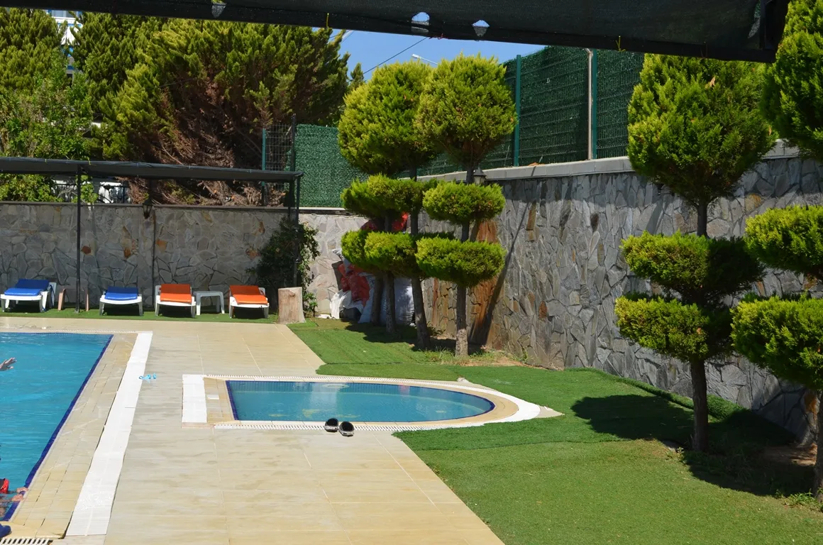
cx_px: 412
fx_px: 1163
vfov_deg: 26.4
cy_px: 272
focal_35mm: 51
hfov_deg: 39.0
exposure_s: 1/200
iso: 100
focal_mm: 34
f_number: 10
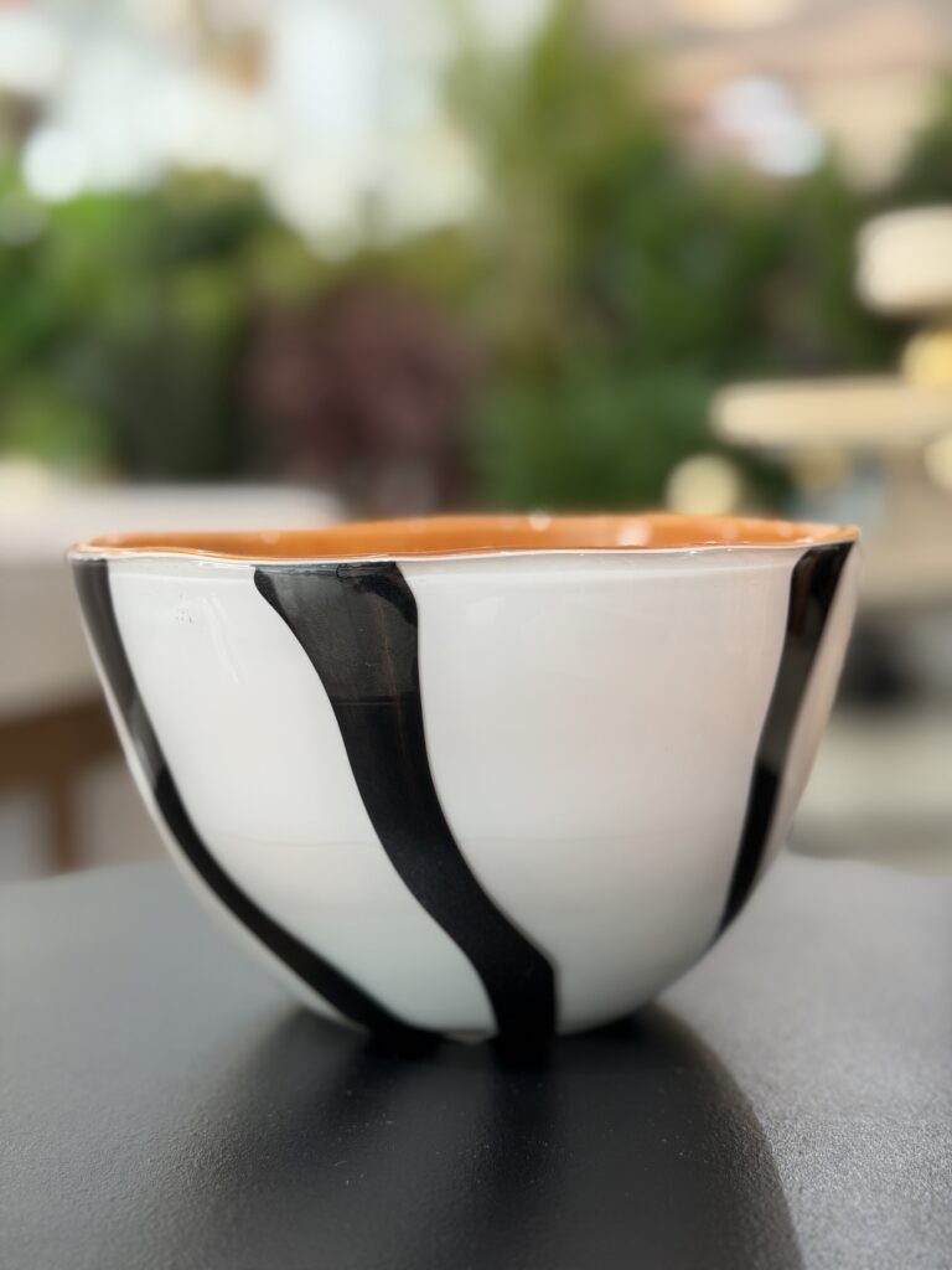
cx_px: 476
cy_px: 635
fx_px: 1760
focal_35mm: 48
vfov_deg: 39.7
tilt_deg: -5.4
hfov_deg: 30.3
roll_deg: +0.2
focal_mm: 6.76
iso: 125
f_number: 1.78
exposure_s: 1/60
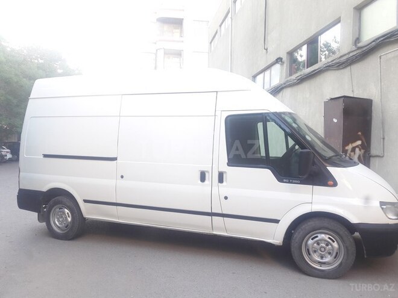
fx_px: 322
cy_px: 149
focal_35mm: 28
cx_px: 199
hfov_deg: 63.4
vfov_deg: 49.7
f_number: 1.9
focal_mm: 3.7
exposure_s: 1/33
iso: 50
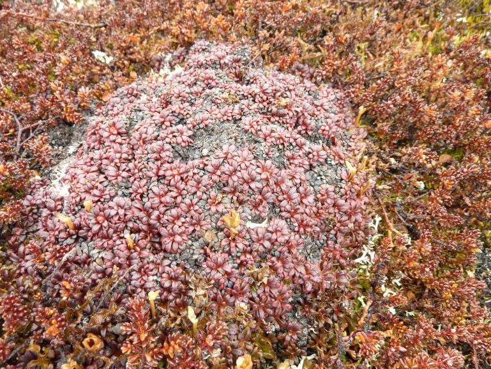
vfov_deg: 53.1
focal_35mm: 26
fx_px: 369
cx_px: 246
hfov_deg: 67.3
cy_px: 190
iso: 100
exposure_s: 1/40
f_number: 4
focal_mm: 4.1
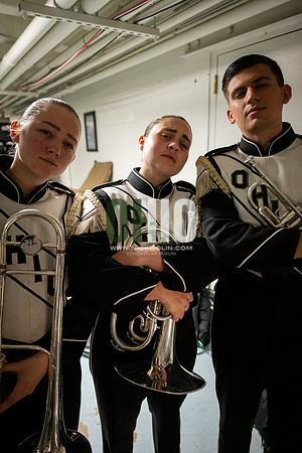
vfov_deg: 73.7
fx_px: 302
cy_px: 226
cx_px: 151
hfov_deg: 53.1
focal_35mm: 24
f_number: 2.8
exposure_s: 1/60
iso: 3200
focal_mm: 24
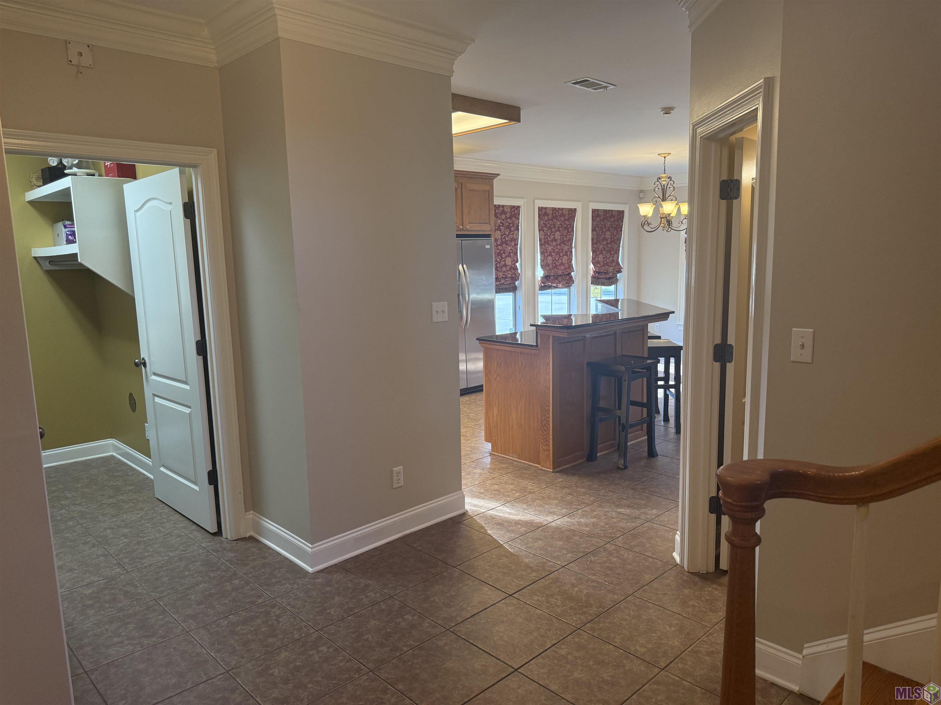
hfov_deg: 71.6
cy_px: 352
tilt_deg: -8.0
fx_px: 652
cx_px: 470
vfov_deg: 56.8
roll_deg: +1.7
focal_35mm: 24
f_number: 1.78
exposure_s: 1/127
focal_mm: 6.76
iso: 200
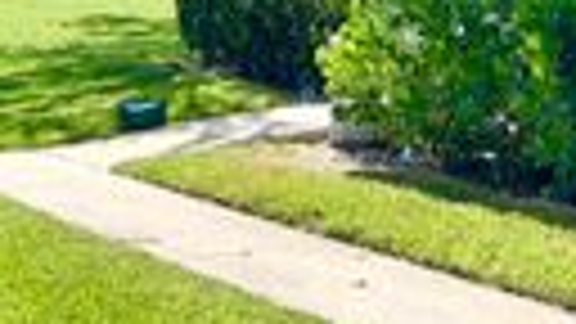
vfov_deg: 10.1
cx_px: 441
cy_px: -326
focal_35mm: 111
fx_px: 1695
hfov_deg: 19.1
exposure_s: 1/3704
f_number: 1.5
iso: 50
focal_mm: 5.7
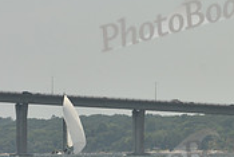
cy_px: 68
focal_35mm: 464
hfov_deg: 4.4
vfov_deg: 3.0
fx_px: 3018
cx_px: 358
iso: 250
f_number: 7.1
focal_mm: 140
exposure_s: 1/640
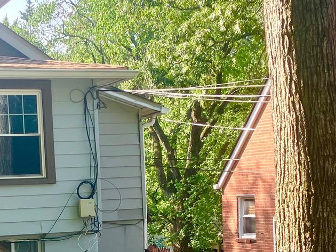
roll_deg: +2.3
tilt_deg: -5.7
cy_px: 266
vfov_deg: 15.9
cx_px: 77
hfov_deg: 21.3
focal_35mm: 91
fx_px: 884
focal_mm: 3.99
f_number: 1.8
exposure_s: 1/258
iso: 25
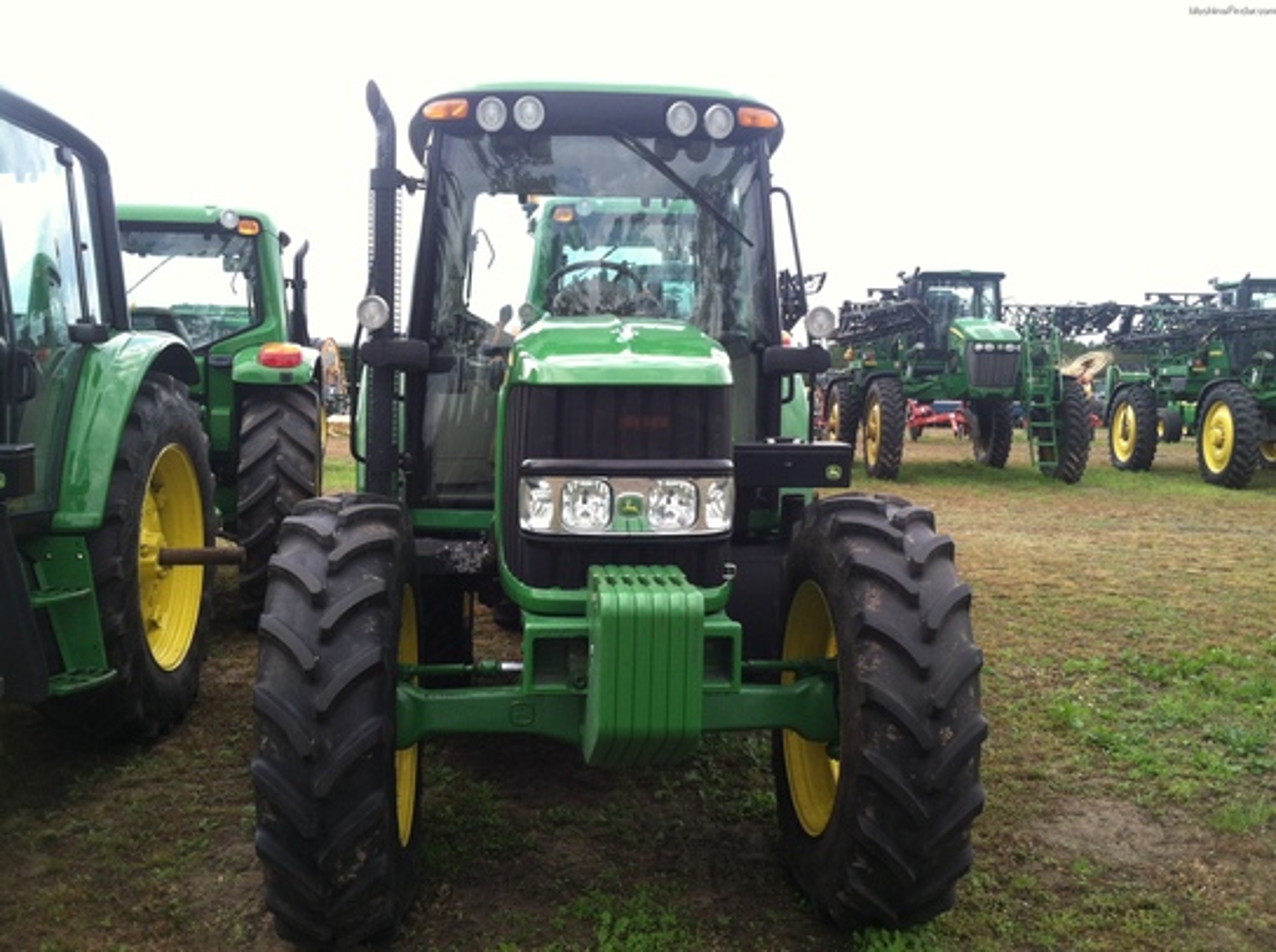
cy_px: 476
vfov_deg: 40.6
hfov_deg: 52.7
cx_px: 638
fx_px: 1288
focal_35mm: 35
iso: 80
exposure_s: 1/213
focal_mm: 3.85
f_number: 2.8
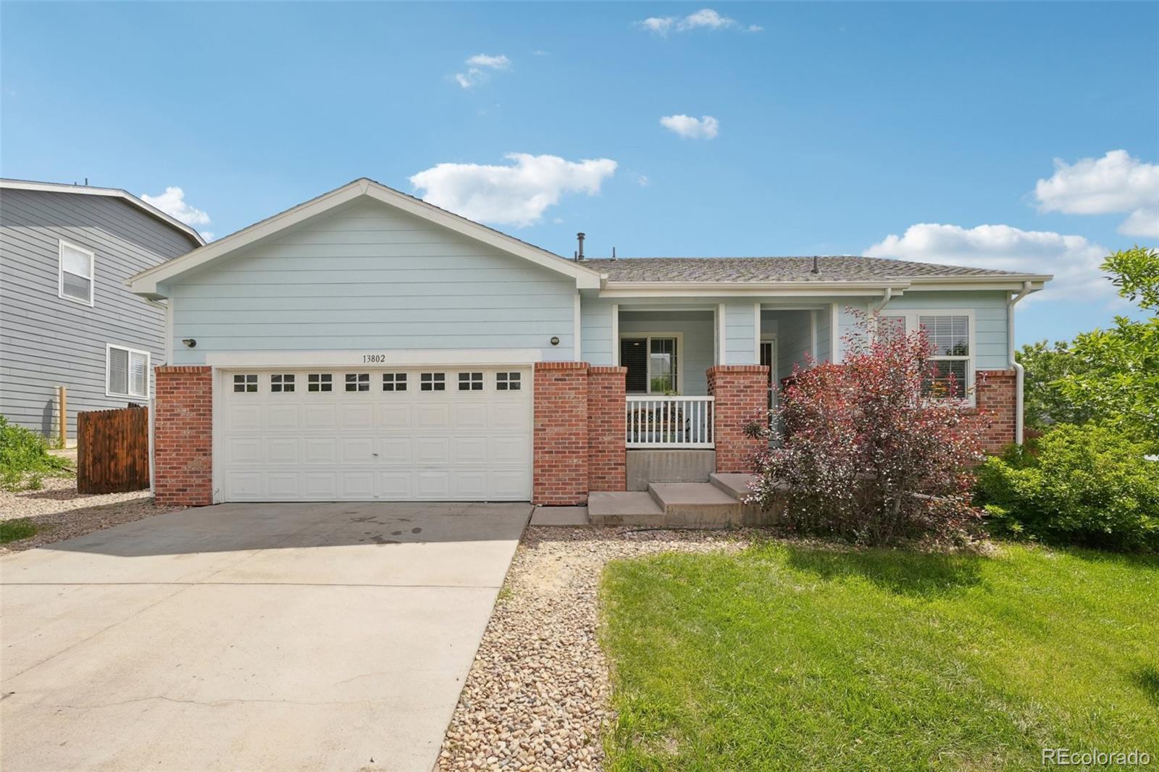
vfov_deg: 77.3
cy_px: 386
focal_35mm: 15
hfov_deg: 100.4
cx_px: 580
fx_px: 483
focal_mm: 10
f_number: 7.1
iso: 800
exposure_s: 1/640
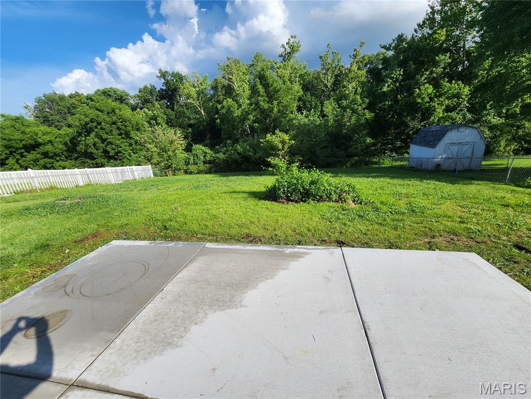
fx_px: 199
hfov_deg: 106.2
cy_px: 200
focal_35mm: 13
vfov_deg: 89.9
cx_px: 266
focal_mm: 2.2
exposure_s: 1/2016
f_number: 2.2
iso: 50
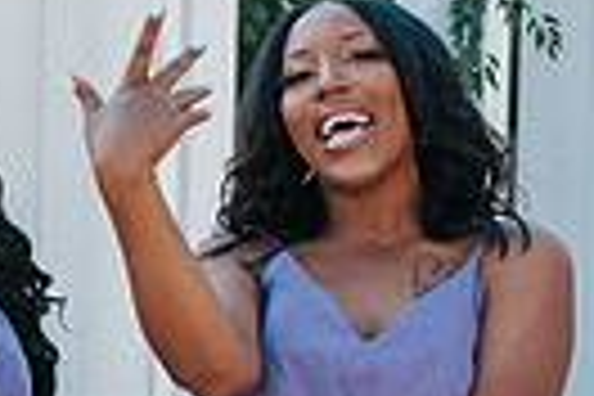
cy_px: 343
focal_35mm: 162
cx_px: -273
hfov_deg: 12.1
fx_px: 2673
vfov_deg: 8.4
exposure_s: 1/640
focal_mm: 35
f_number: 2.8
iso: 100
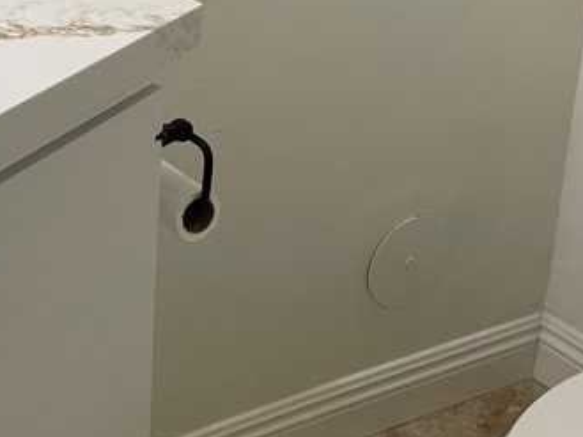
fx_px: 1365
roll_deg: +0.6
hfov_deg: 23.0
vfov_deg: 18.0
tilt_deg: -24.2
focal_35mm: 81
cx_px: -19
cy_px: 76
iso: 80
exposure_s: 1/120
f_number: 1.6
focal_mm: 4.2
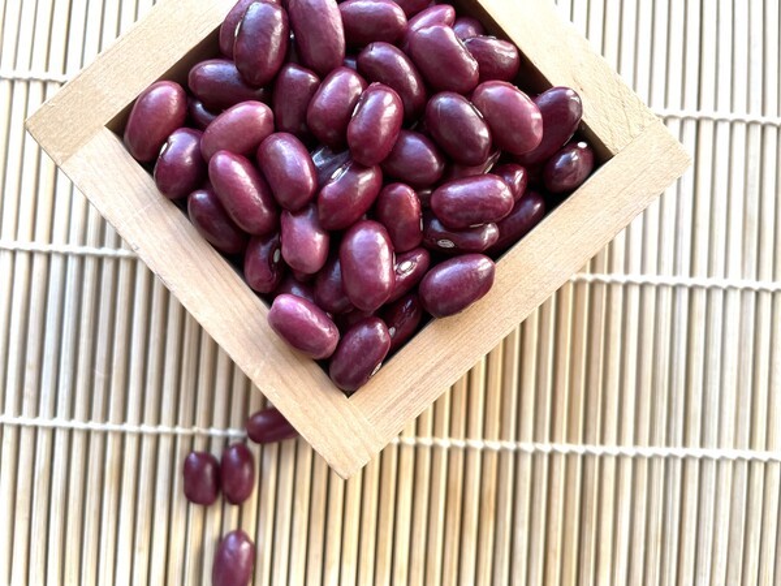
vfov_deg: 53.1
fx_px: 587
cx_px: 390
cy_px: 293
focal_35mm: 26
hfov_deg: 67.3
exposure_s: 1/121
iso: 100
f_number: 1.6
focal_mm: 4.2
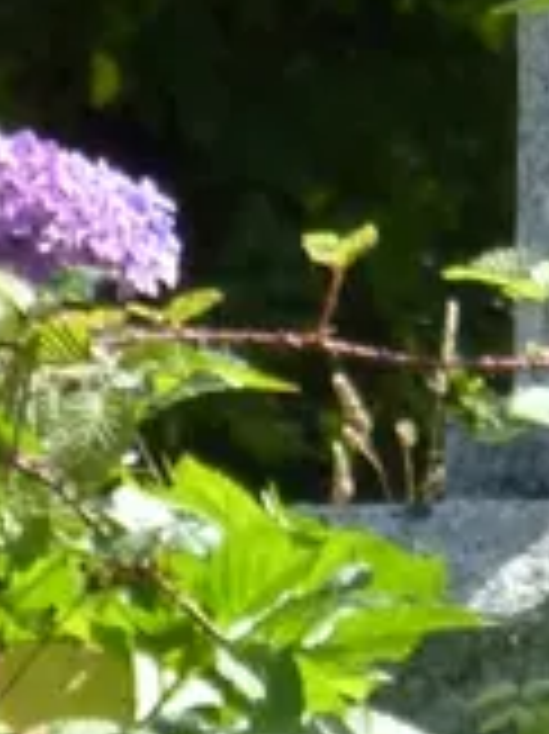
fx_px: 30618
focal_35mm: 1446
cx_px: 626
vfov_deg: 1.4
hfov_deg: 1.0
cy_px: -1572
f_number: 4
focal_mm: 32.7
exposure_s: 1/400
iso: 160
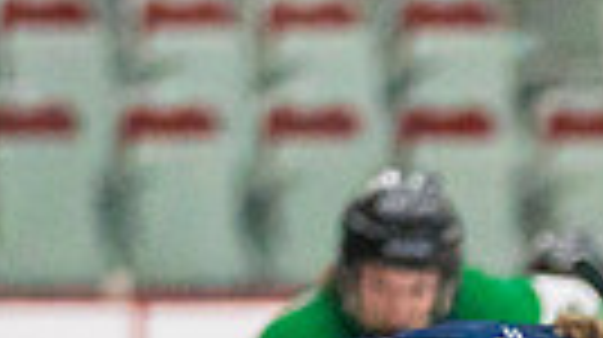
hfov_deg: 1.7
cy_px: 954
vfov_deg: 1.0
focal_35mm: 1271
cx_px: 551
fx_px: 20298
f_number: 2.8
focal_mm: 179
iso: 3200
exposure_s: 1/1250
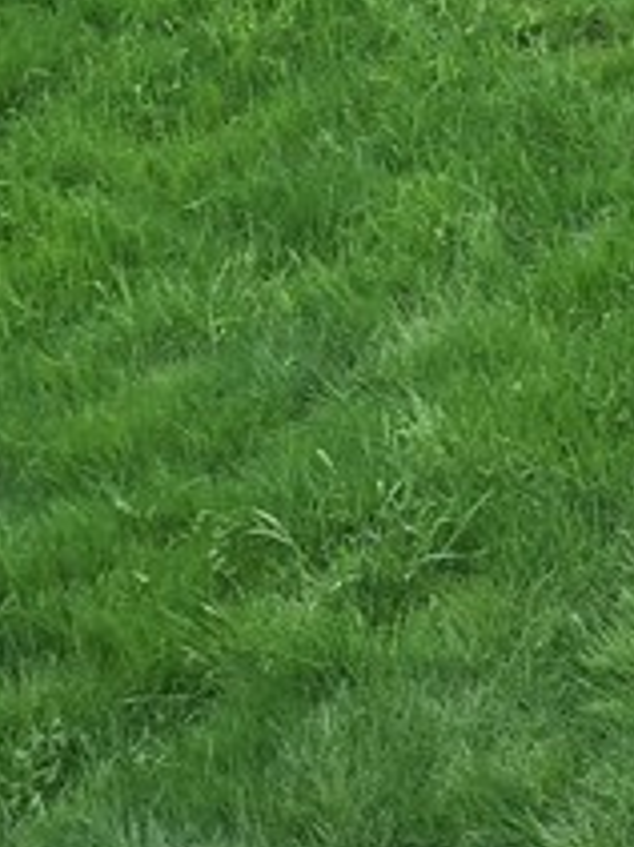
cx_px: 606
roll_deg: +0.7
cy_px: -32
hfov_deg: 10.4
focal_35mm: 141
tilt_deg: -16.3
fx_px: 3447
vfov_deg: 13.8
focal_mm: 4.15
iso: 25
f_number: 2.2
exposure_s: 1/154
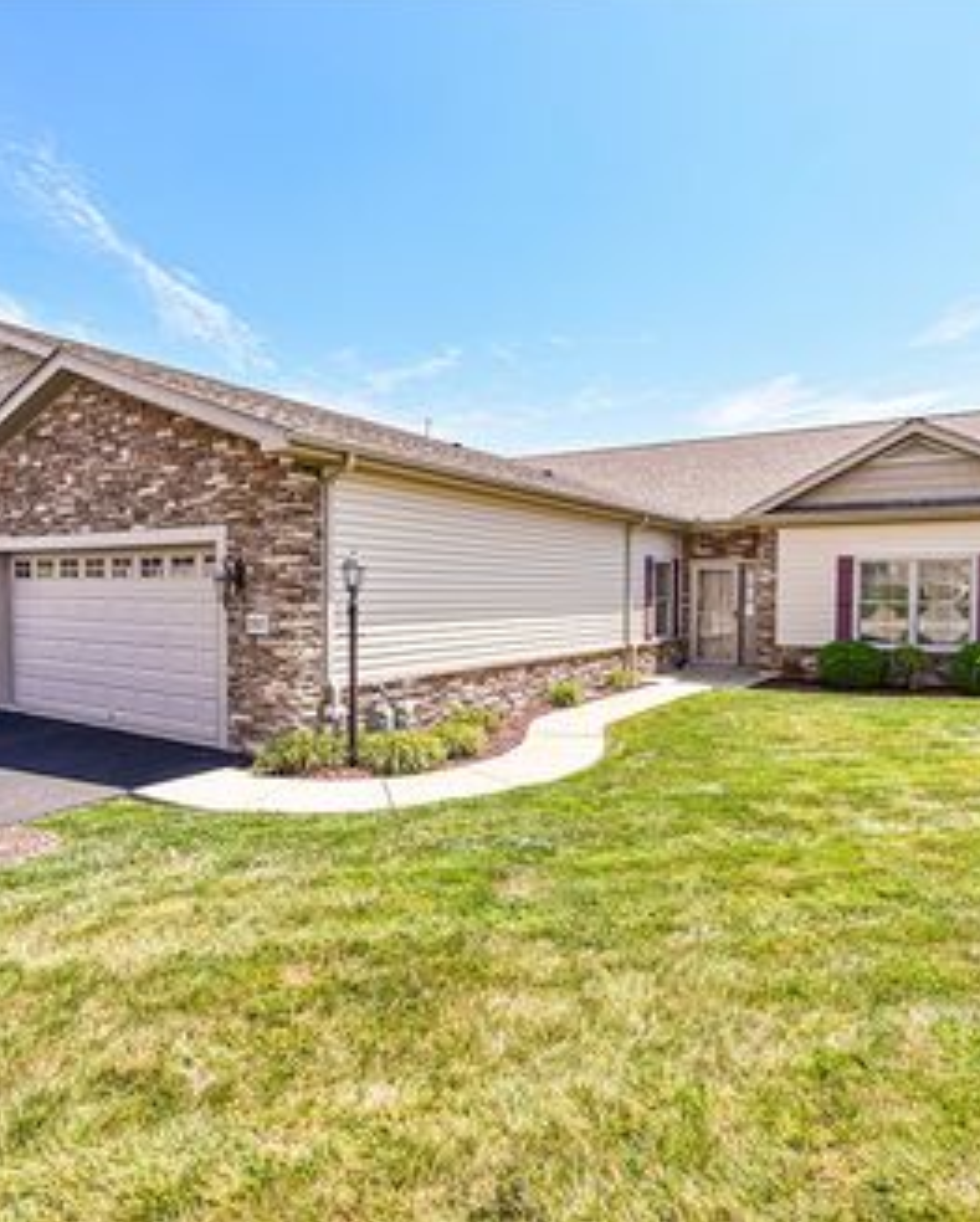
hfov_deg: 68.1
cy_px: 605
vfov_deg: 80.3
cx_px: 529
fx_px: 724
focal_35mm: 20
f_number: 8
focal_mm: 14
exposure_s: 1/125
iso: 100
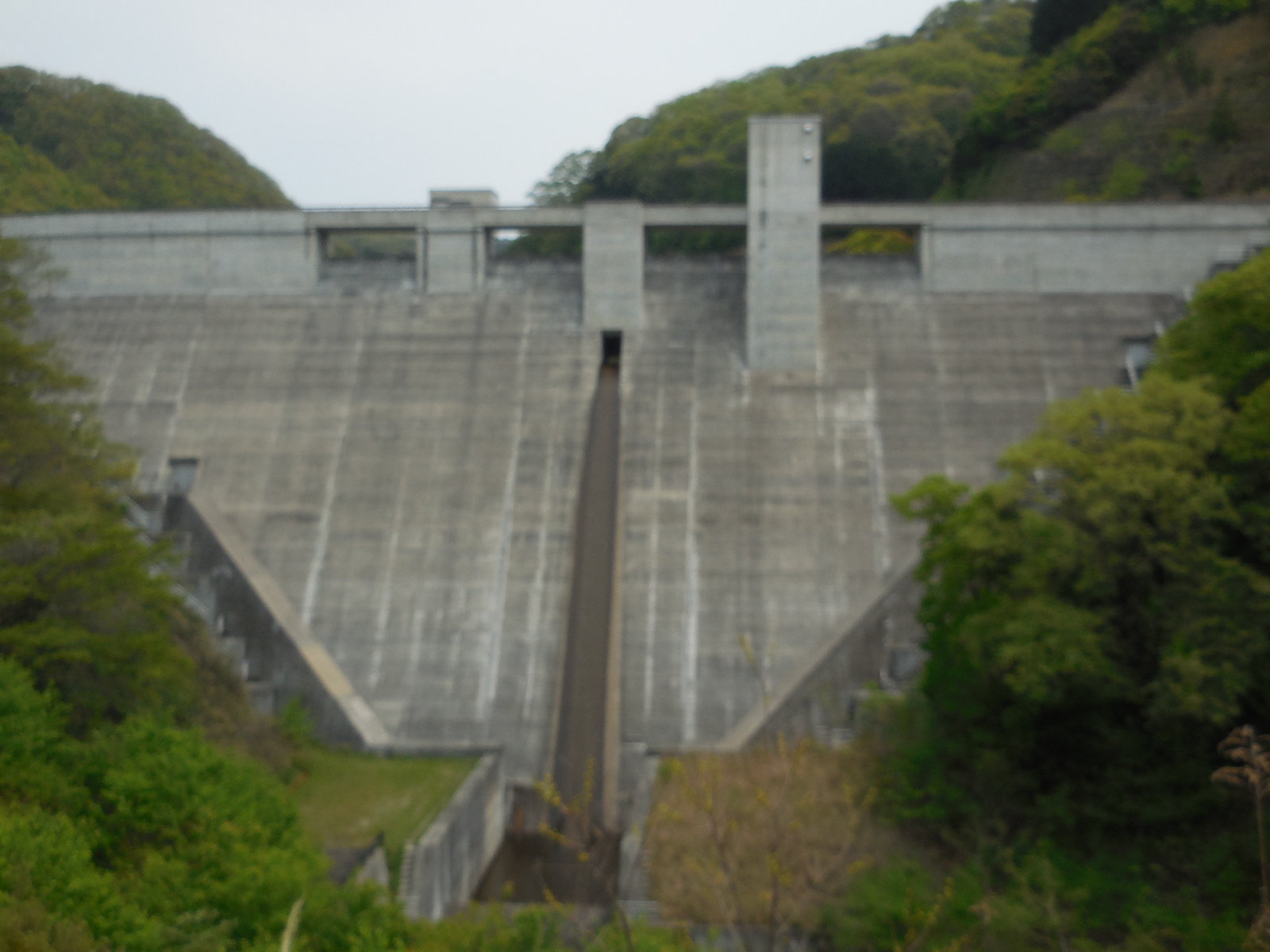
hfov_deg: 42.1
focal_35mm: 45
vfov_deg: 32.2
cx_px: 635
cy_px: 476
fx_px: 1651
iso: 125
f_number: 4.2
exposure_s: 1/1000
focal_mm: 8.1
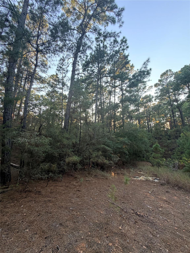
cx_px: 95
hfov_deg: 85.7
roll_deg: +1.7
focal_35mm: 14
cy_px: 126
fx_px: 102
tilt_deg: +7.6
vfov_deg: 102.1
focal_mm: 2.22
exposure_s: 1/121
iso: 80
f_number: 2.2
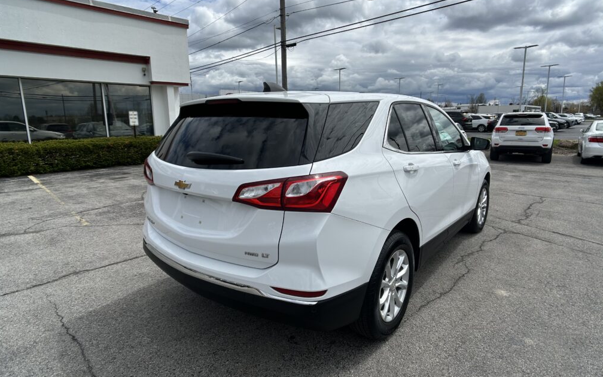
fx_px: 460
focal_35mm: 28
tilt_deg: -9.2
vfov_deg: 44.5
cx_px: 304
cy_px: 173
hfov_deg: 66.5
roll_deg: +0.3
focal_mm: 5.7
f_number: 1.5
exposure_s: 1/8000
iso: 50
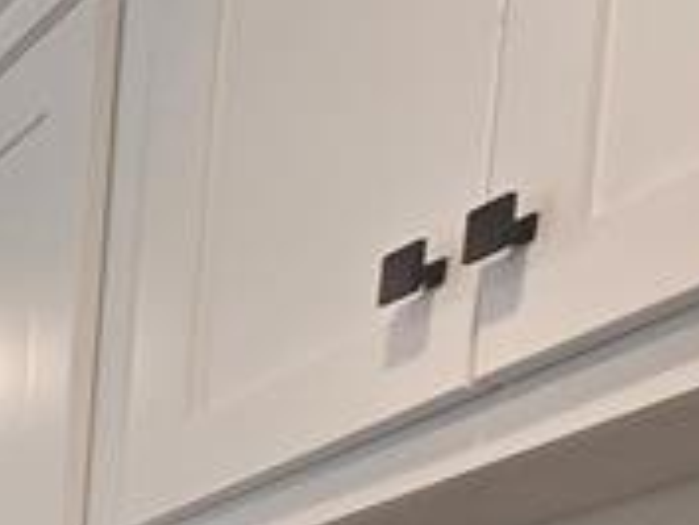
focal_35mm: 75
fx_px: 1516
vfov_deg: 14.5
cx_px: -829
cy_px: 1188
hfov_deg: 16.6
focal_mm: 2.2
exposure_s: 1/60
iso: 80
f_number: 2.2
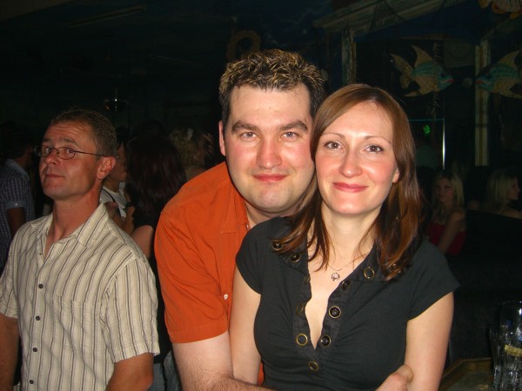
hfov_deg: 49.0
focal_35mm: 38
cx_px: 261
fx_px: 573
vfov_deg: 37.7
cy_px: 196
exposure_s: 1/60
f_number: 2.8
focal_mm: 7.9
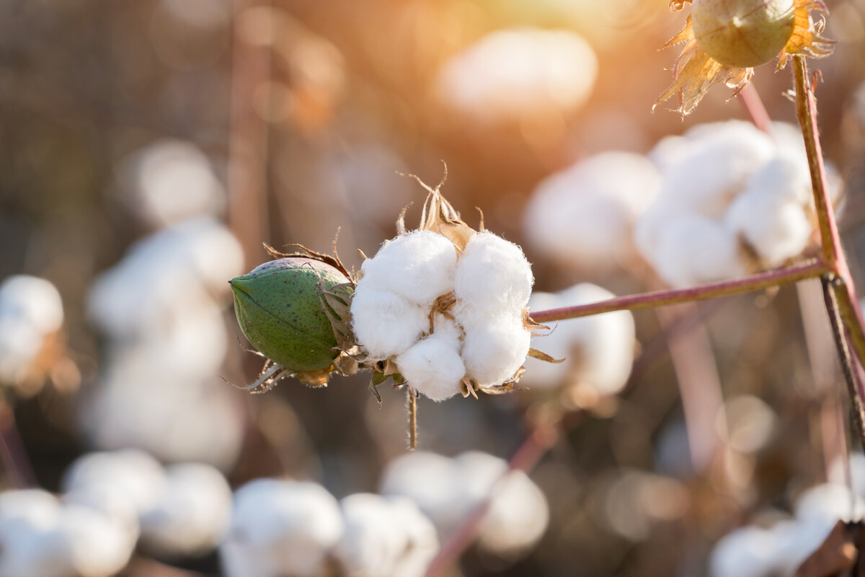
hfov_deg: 10.3
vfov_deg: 6.9
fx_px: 4805
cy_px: 288
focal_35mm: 200
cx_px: 432
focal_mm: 200
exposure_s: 1/160
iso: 100
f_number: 6.3
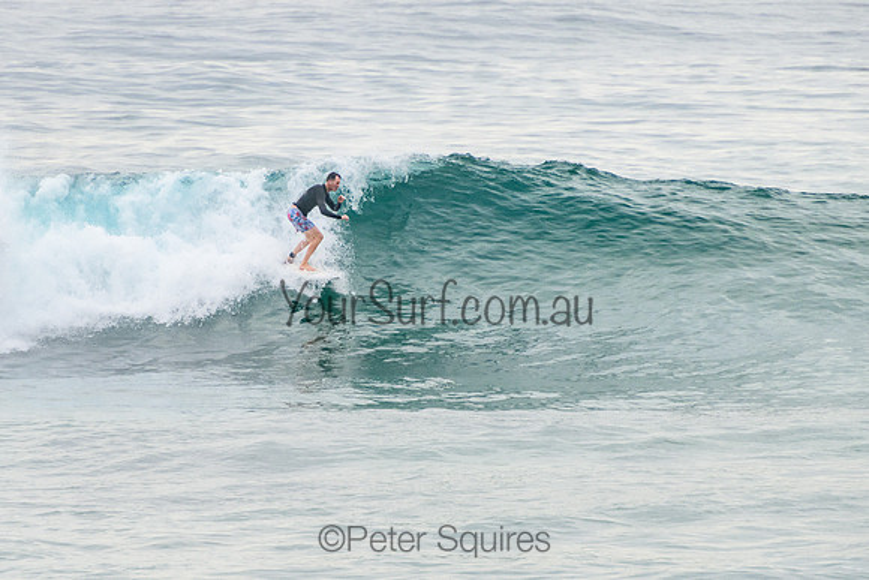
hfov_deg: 3.8
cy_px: 277
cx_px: 370
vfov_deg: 2.5
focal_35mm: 549
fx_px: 13265
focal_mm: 400
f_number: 5.6
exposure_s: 1/1250
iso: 500
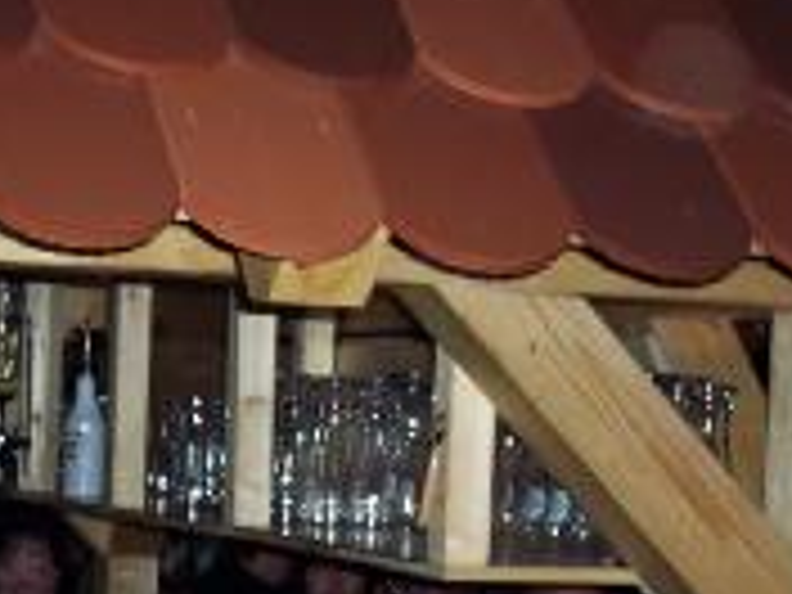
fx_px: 2540
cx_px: 171
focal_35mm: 111
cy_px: 592
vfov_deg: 13.2
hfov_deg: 17.6
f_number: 2.8
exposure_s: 1/60
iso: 100
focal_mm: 8
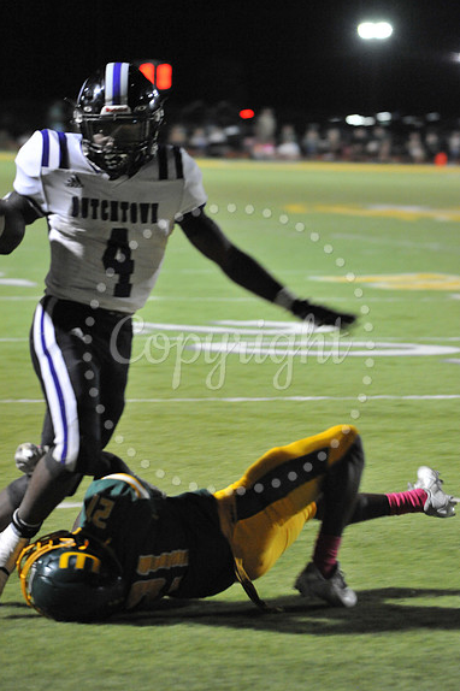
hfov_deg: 7.1
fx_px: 3684
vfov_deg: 10.7
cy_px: 348
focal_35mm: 192
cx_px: 229
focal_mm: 190
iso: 6400
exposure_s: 1/200
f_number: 5.6
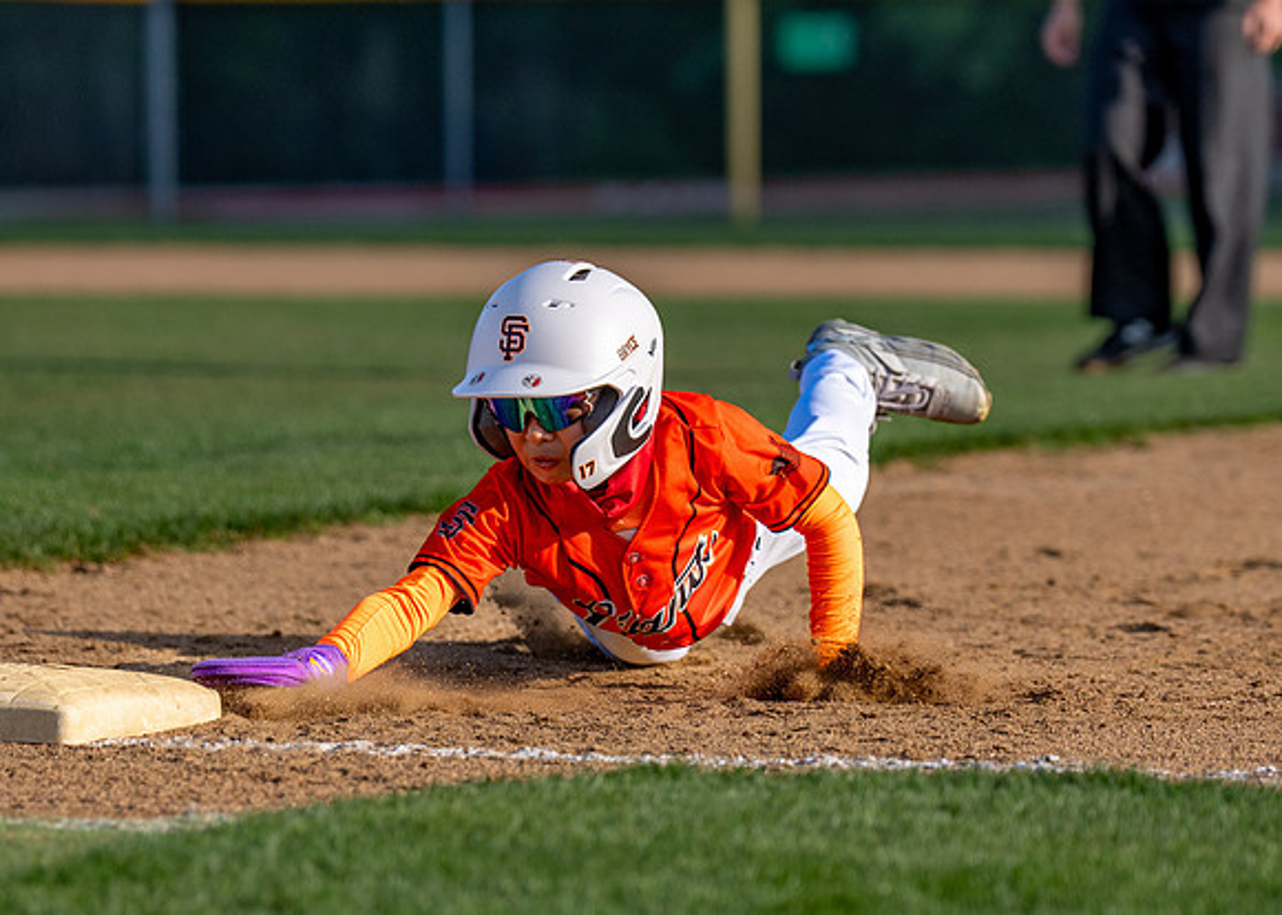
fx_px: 9212
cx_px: 708
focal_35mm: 253
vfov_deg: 5.7
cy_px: 373
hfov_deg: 8.0
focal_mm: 132
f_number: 2.8
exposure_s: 1/3200
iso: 160
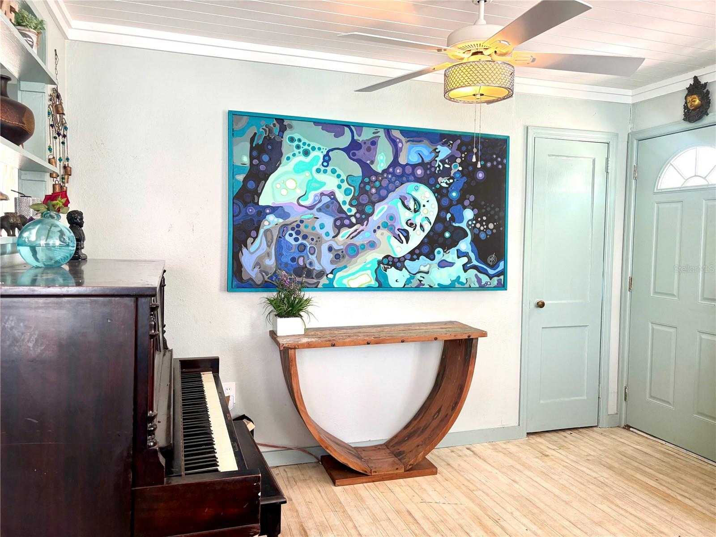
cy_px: 268
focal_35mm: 26
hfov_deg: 67.3
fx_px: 538
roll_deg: -0.2
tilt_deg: -2.2
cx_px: 358
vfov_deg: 53.1
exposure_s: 1/68
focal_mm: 5.96
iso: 125
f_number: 1.6
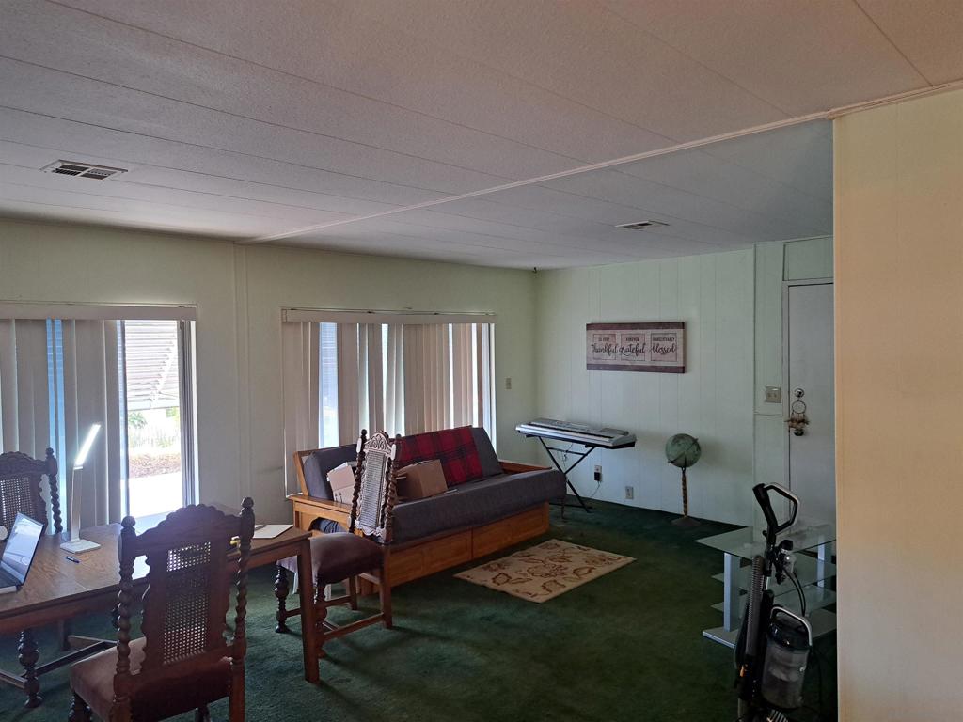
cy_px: 361
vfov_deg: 56.8
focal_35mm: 24
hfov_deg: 71.6
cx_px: 482
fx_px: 668
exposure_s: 1/60
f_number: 1.8
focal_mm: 5.23
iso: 250
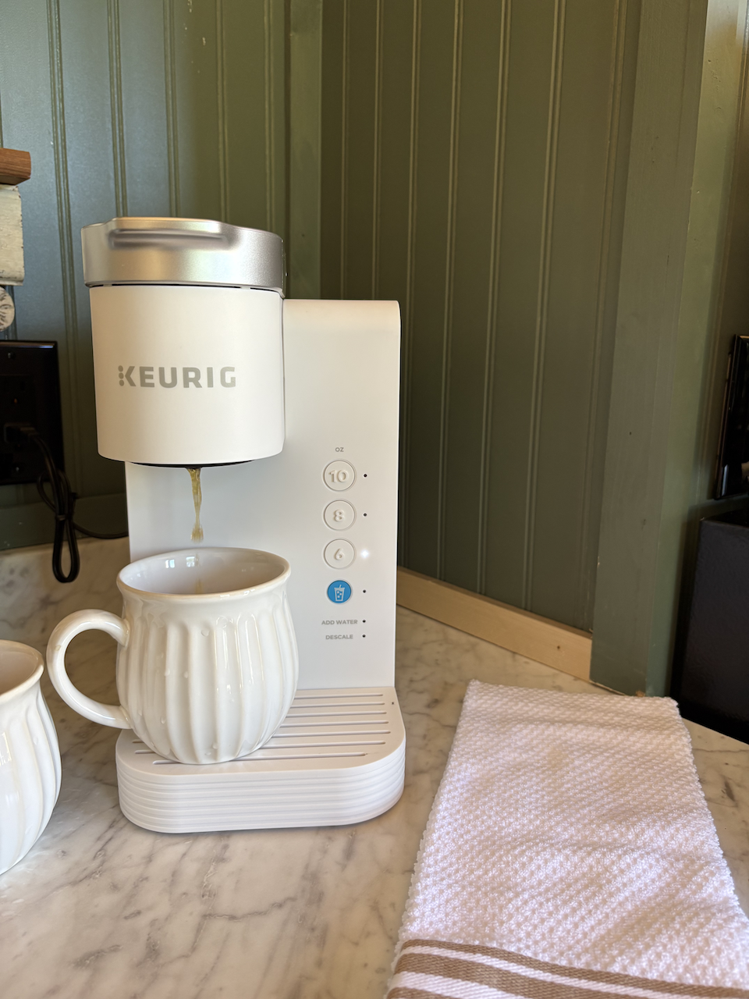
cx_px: 374
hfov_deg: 53.1
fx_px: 750
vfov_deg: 67.3
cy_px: 500
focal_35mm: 26
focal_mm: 5.96
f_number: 1.6
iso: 125
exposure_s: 1/113
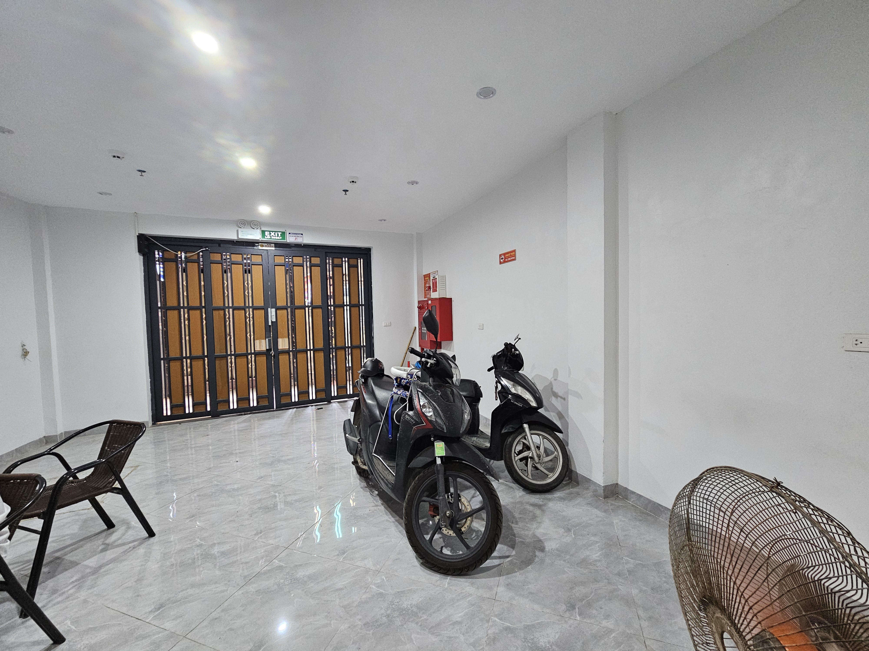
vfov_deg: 89.9
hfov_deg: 106.2
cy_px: 326
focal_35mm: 13
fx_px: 326
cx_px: 434
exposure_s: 1/33.3
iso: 500
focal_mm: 2.2
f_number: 2.2
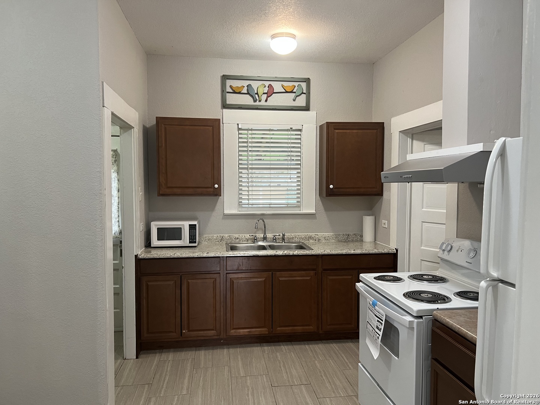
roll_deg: +0.4
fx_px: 406
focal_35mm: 26
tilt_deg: -4.0
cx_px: 270
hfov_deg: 67.3
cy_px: 202
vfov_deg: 53.1
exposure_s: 1/60
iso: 160
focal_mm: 5.7
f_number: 1.5
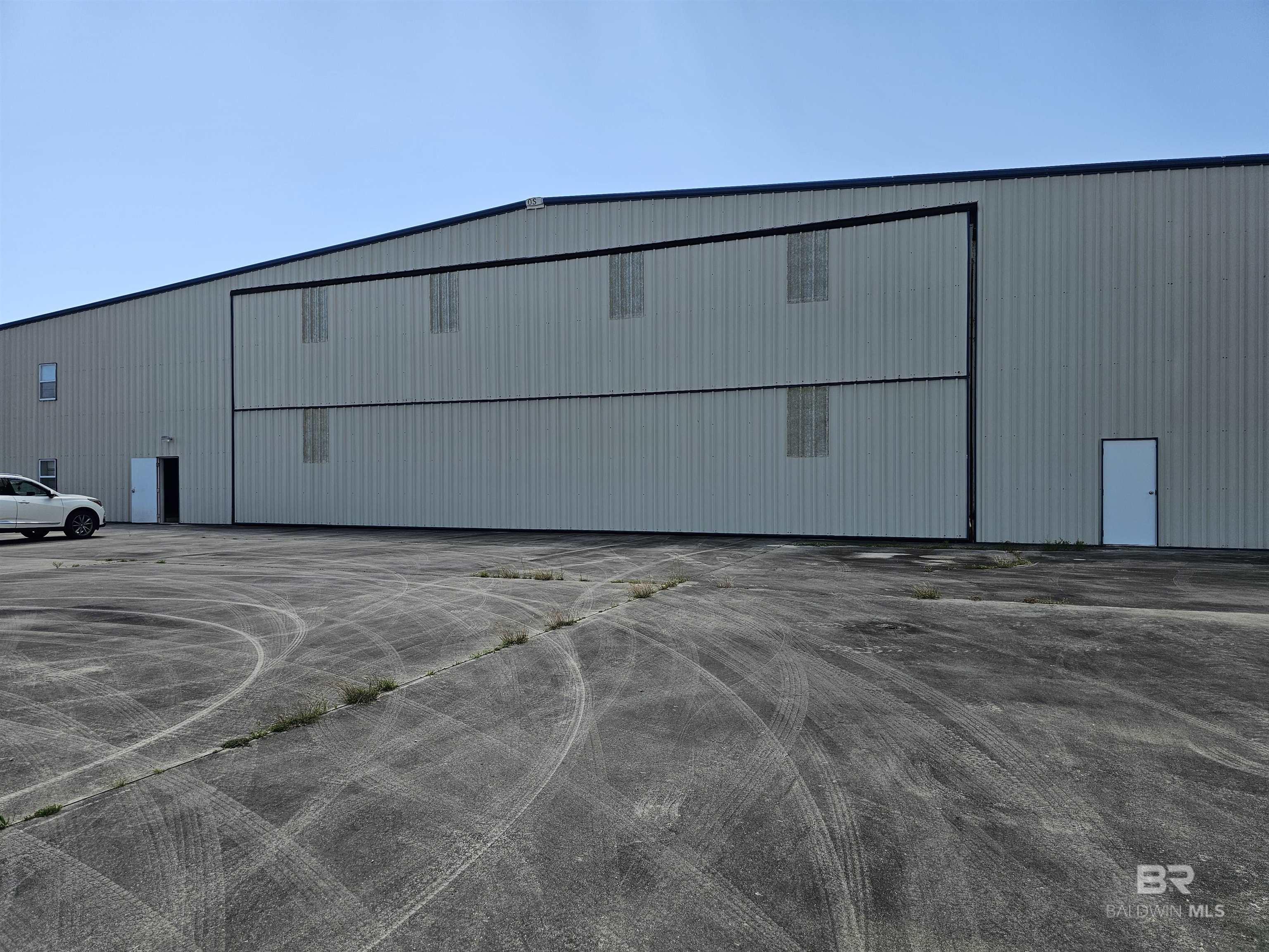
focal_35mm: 23
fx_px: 843
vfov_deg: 58.9
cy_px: 476
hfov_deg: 73.9
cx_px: 634
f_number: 1.7
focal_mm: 6.3
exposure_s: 1/1163
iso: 20
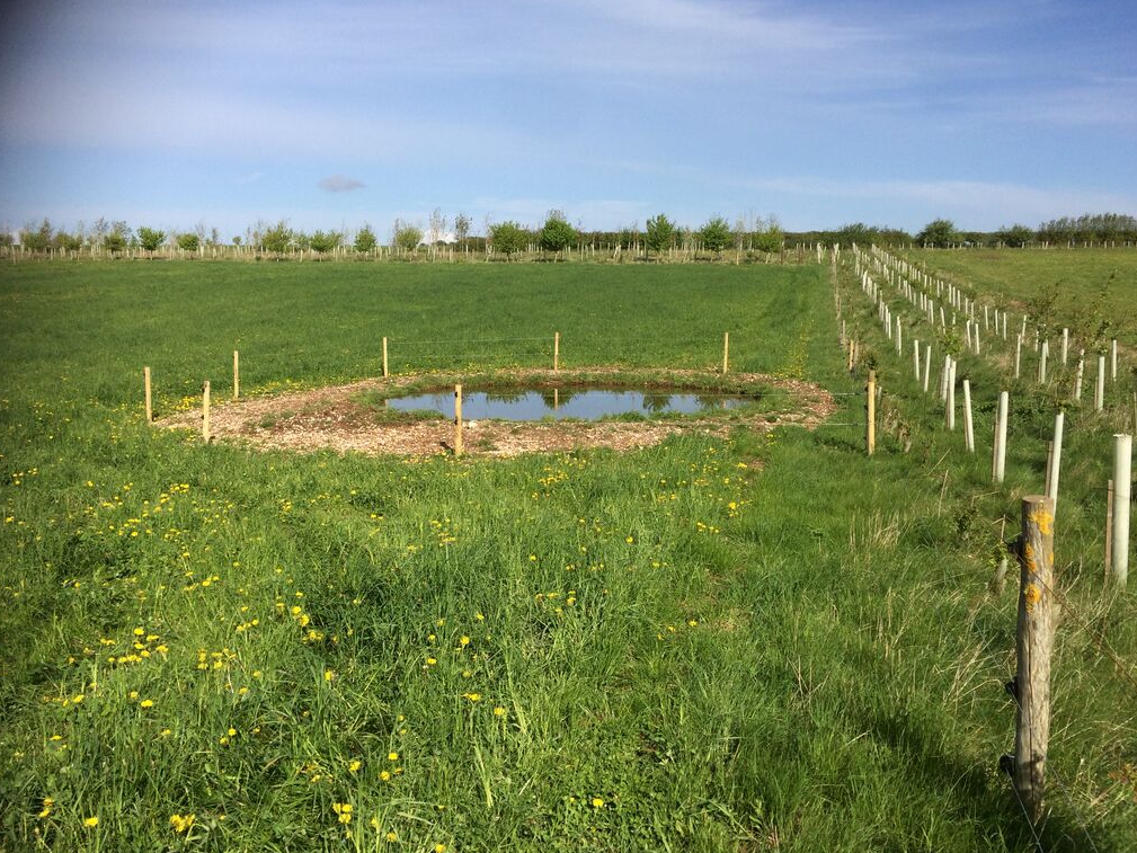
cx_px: 560
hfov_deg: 60.0
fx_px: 985
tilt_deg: -9.6
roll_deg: +1.2
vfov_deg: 46.8
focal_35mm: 30
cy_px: 436
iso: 32
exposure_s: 1/2933
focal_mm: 4.15
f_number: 2.2
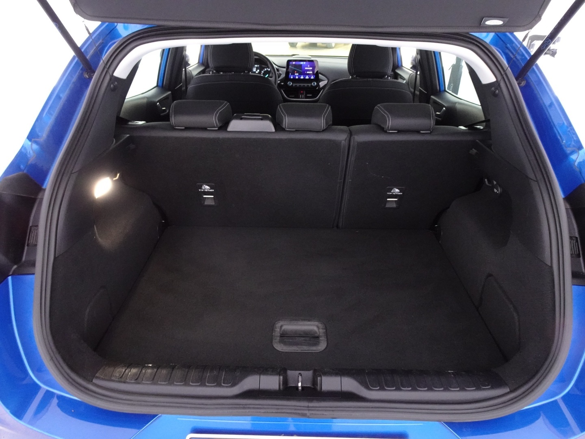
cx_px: 292
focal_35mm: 24
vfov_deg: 56.8
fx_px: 406
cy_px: 220
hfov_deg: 71.6
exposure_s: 1/10
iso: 800
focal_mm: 4.25
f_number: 3.5
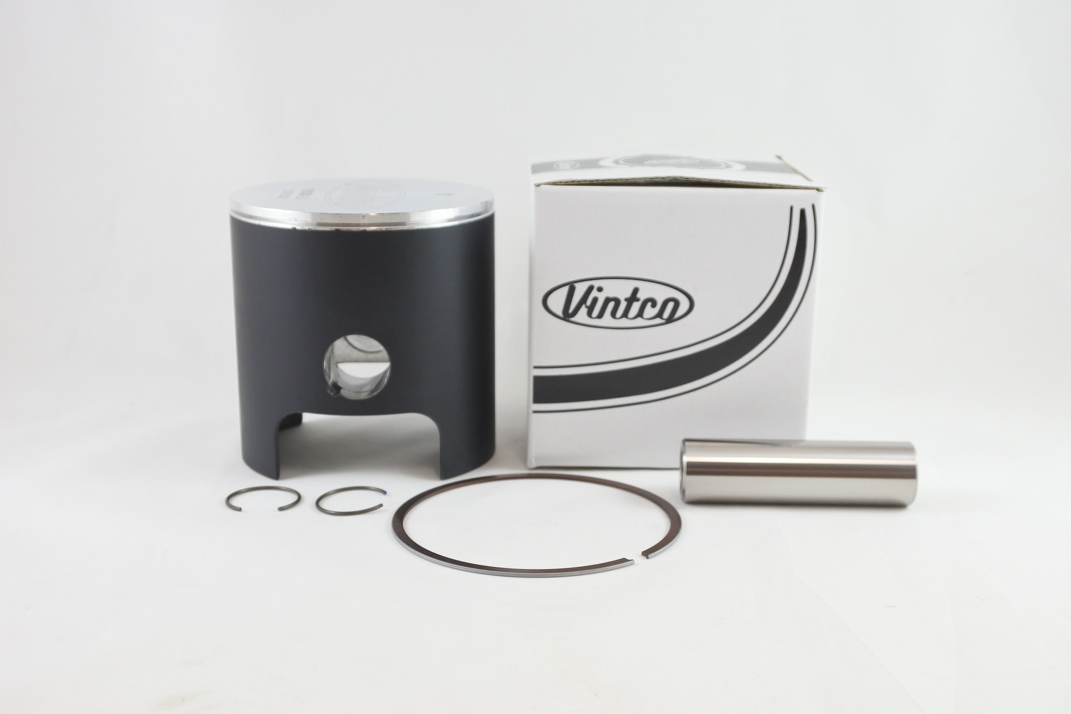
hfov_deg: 49.5
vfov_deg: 34.2
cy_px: 357
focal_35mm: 39
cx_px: 536
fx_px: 1160
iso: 500
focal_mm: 14.7
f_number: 4.2
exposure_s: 1/125
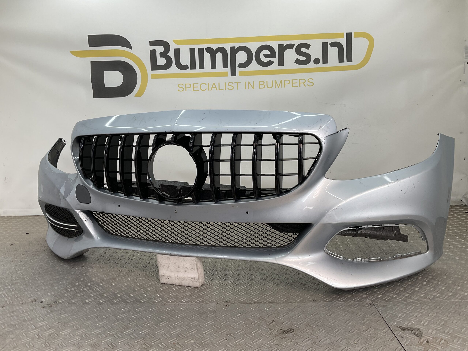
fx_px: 392
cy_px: 176
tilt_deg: -9.3
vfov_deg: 48.2
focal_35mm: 29
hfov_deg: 61.7
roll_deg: +0.5
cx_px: 234
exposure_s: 1/142
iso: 16
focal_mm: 3
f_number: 1.8
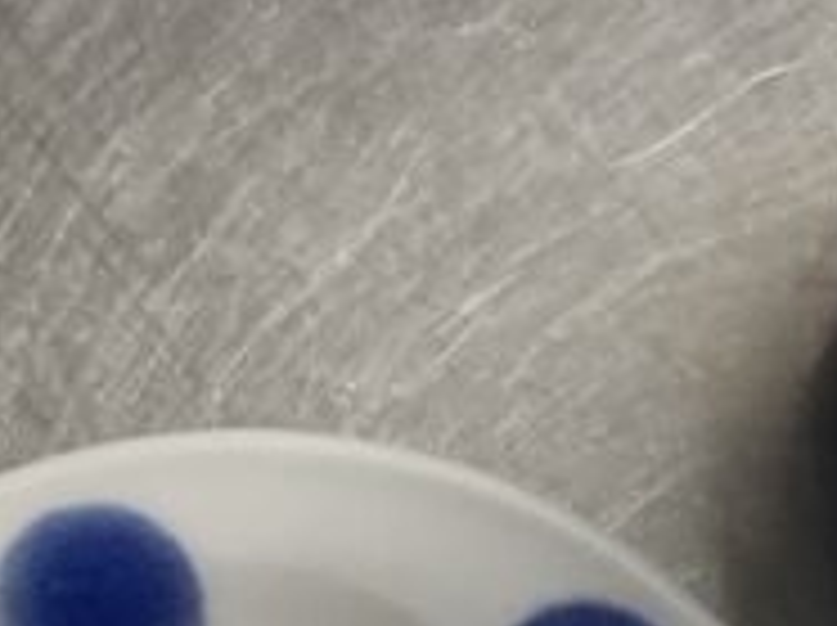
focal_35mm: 160
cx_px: 644
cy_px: 635
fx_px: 3864
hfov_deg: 12.3
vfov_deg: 9.2
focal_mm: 3
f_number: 1.8
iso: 64
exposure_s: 1/60
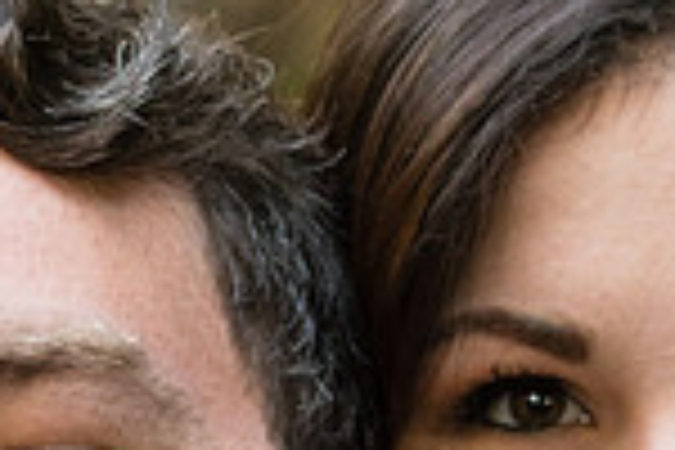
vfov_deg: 3.4
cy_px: 664
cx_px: 320
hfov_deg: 5.1
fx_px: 7631
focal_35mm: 407
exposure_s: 1/160
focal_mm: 70
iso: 800
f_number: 4.5
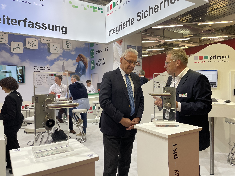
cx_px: 118
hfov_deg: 67.3
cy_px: 88
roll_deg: +1.0
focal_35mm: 26
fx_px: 177
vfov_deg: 53.1
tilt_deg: -1.1
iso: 32
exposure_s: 1/100
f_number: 1.6
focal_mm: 4.2
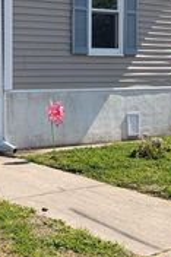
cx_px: -121
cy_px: 129
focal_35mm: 71
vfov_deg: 28.5
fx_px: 507
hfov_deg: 16.5
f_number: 1.78
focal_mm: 6.76
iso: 80
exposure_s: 1/3279
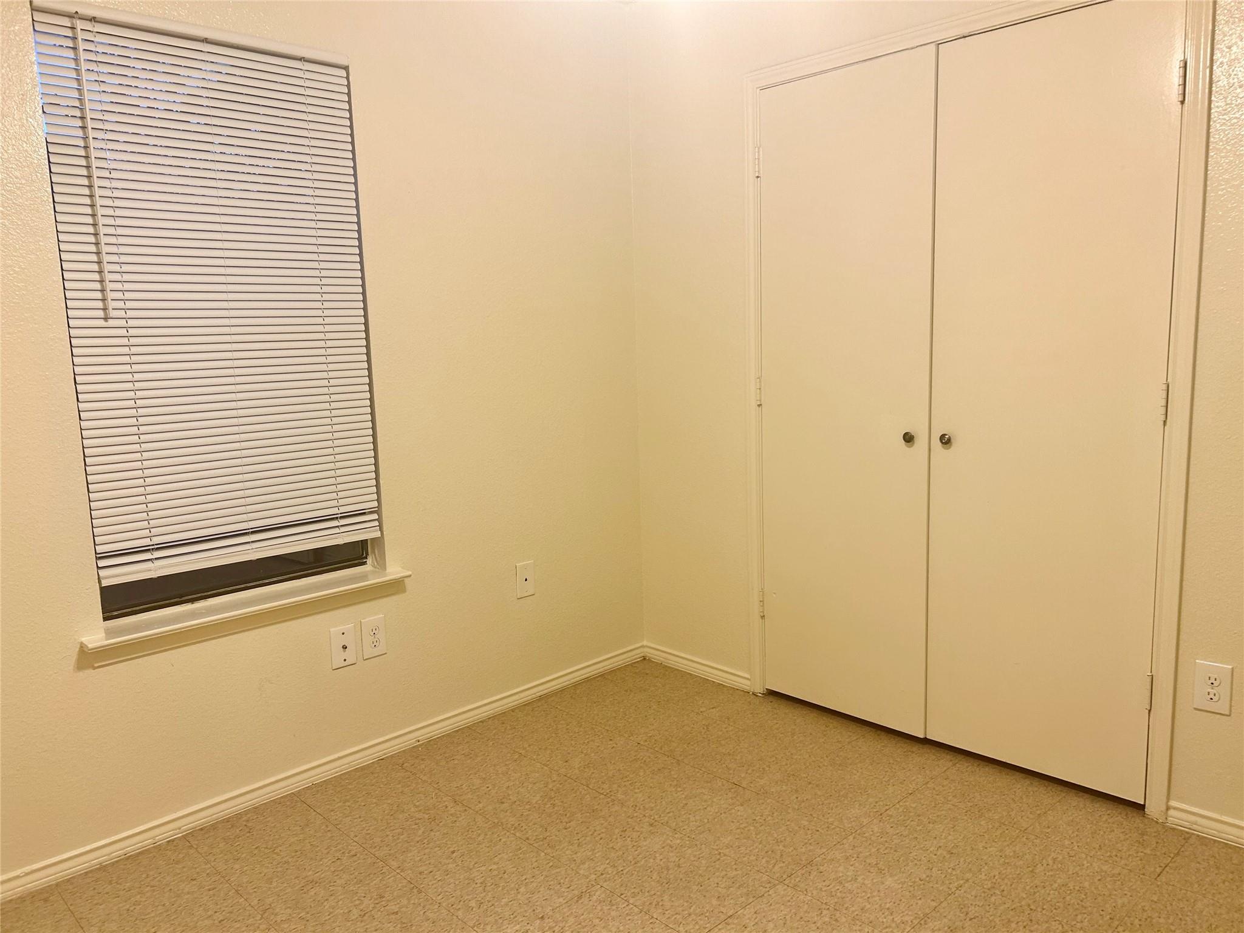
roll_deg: +1.1
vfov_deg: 53.1
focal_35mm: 26
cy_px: 466
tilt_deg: -8.7
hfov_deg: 67.3
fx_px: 934
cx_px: 622
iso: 80
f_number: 1.5
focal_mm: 5.7
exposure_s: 1/60
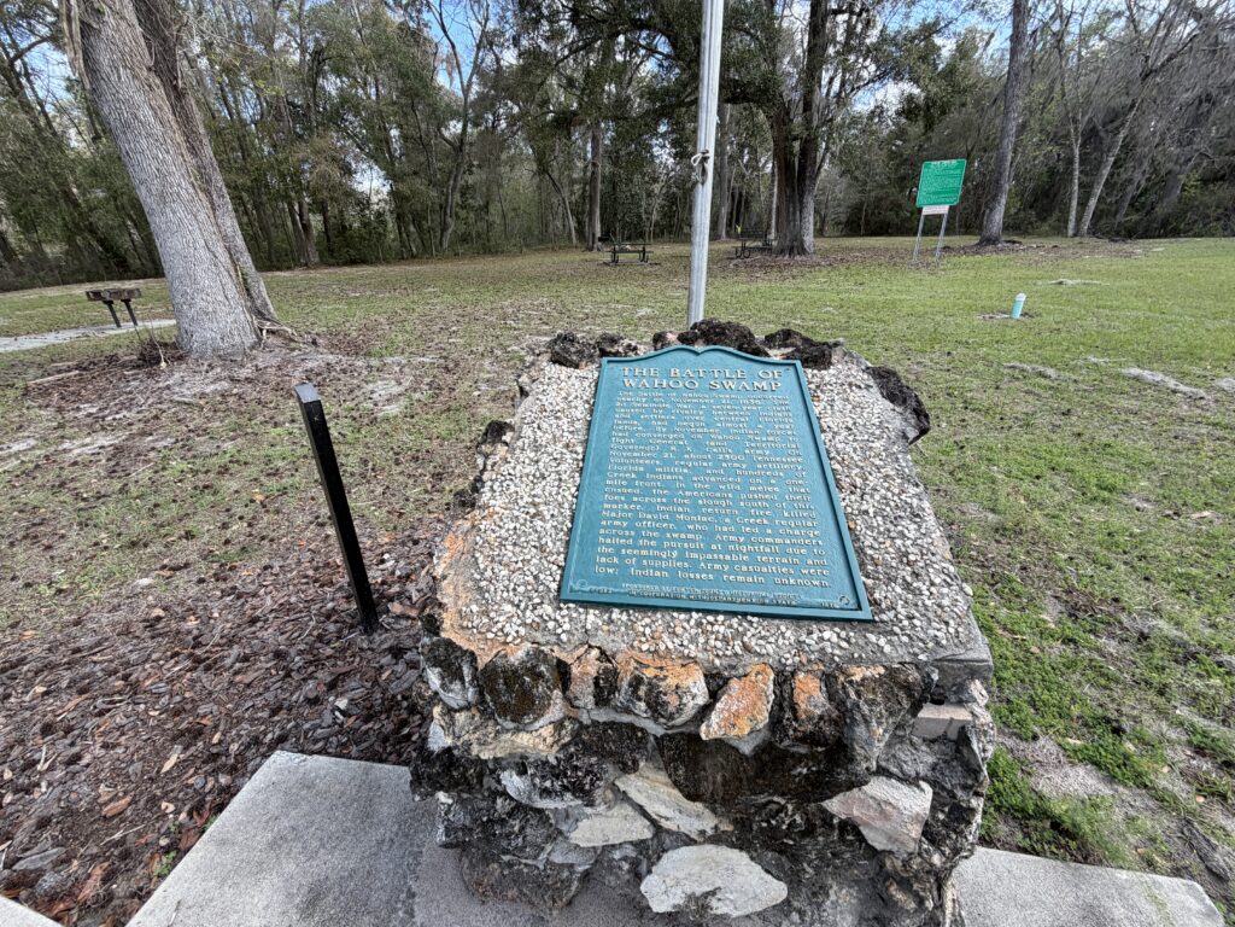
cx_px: 618
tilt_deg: -24.0
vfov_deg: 85.7
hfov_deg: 102.1
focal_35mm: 14
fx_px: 499
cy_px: 464
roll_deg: +1.5
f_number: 2.2
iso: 64
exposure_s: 1/461
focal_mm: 2.22
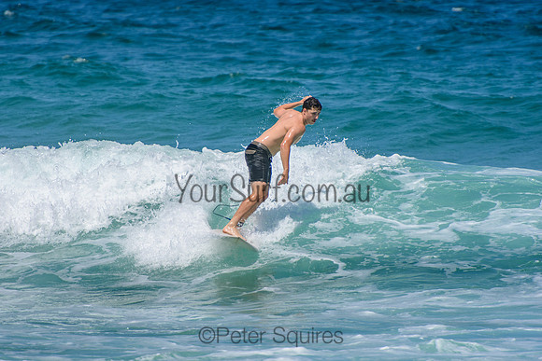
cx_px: 271
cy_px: 180
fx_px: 9035
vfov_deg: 2.3
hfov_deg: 3.4
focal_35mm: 600
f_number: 5.6
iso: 220
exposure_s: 1/2000
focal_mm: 400
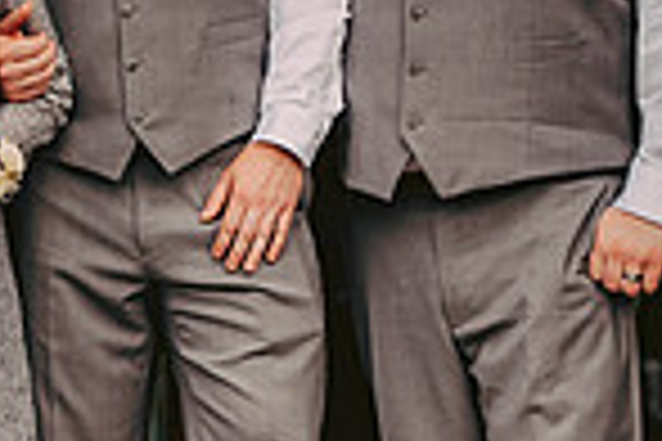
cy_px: -74
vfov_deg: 3.0
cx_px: -126
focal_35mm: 459
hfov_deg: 4.5
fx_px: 8440
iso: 200
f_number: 2.8
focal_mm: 116
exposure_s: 1/2500
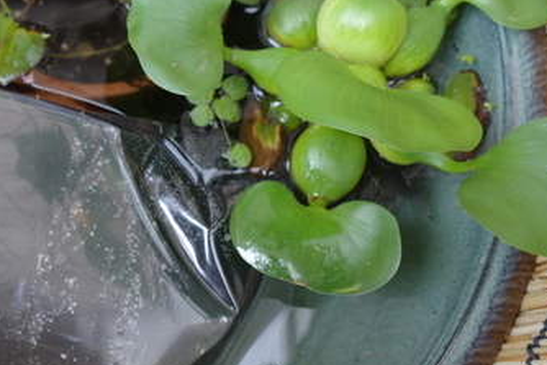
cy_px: 117
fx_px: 1018
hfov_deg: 28.2
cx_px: -5
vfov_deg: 20.3
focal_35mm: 67
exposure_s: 1/30
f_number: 2.8
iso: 100
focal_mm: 18.3
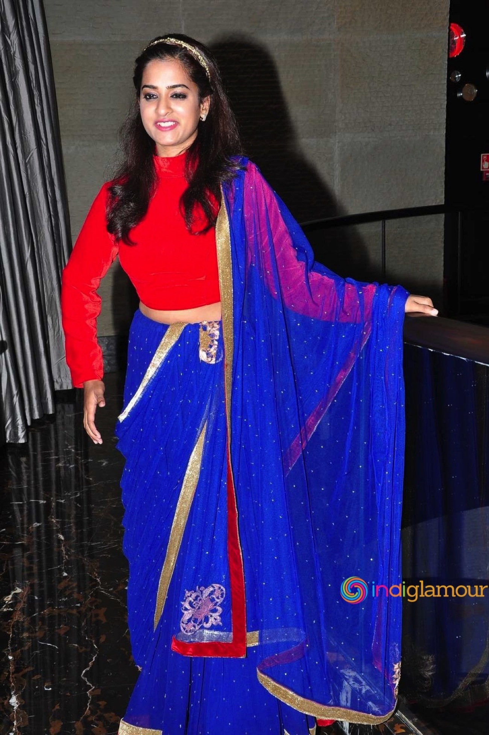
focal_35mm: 45
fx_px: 919
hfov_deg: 29.8
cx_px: 244
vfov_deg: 43.6
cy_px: 368
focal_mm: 30
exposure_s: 1/125
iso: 400
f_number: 9
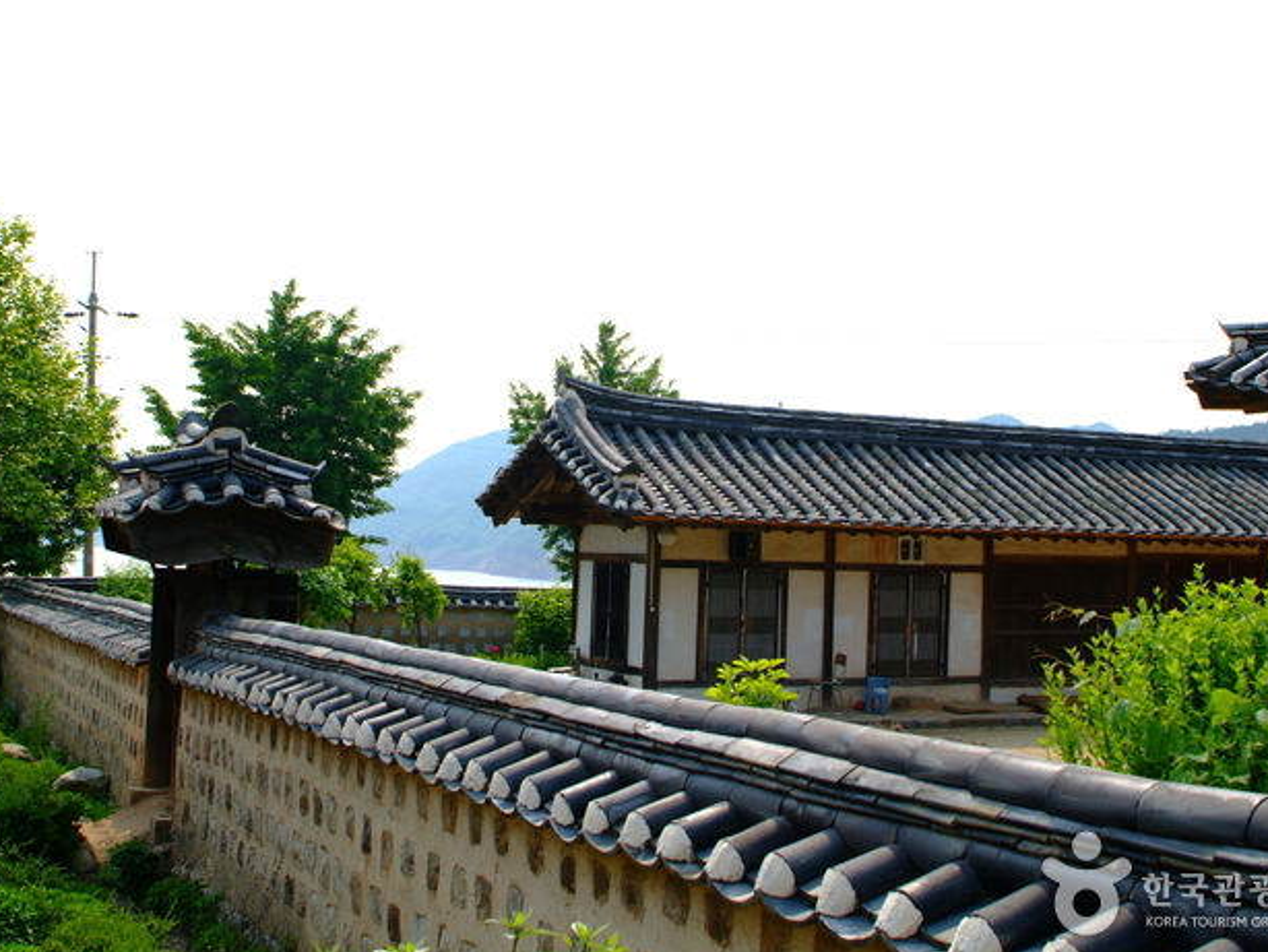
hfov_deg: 41.2
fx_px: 1686
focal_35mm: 46
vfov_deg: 31.5
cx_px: 660
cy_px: 481
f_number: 6.7
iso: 100
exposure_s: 1/180
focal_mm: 28
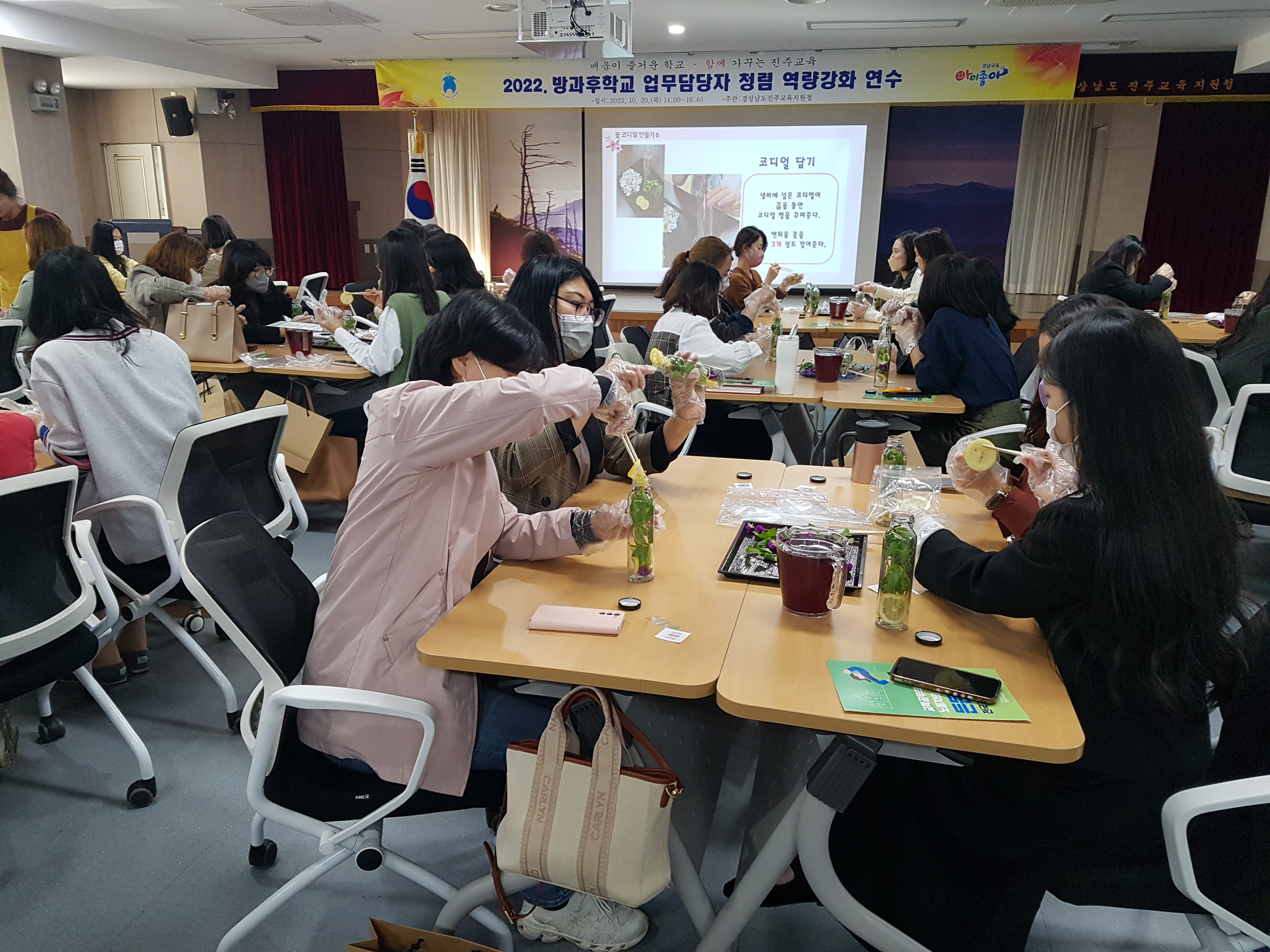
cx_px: 635
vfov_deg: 53.1
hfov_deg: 67.3
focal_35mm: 26
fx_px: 954
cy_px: 476
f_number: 1.7
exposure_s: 1/60
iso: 200
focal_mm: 4.2
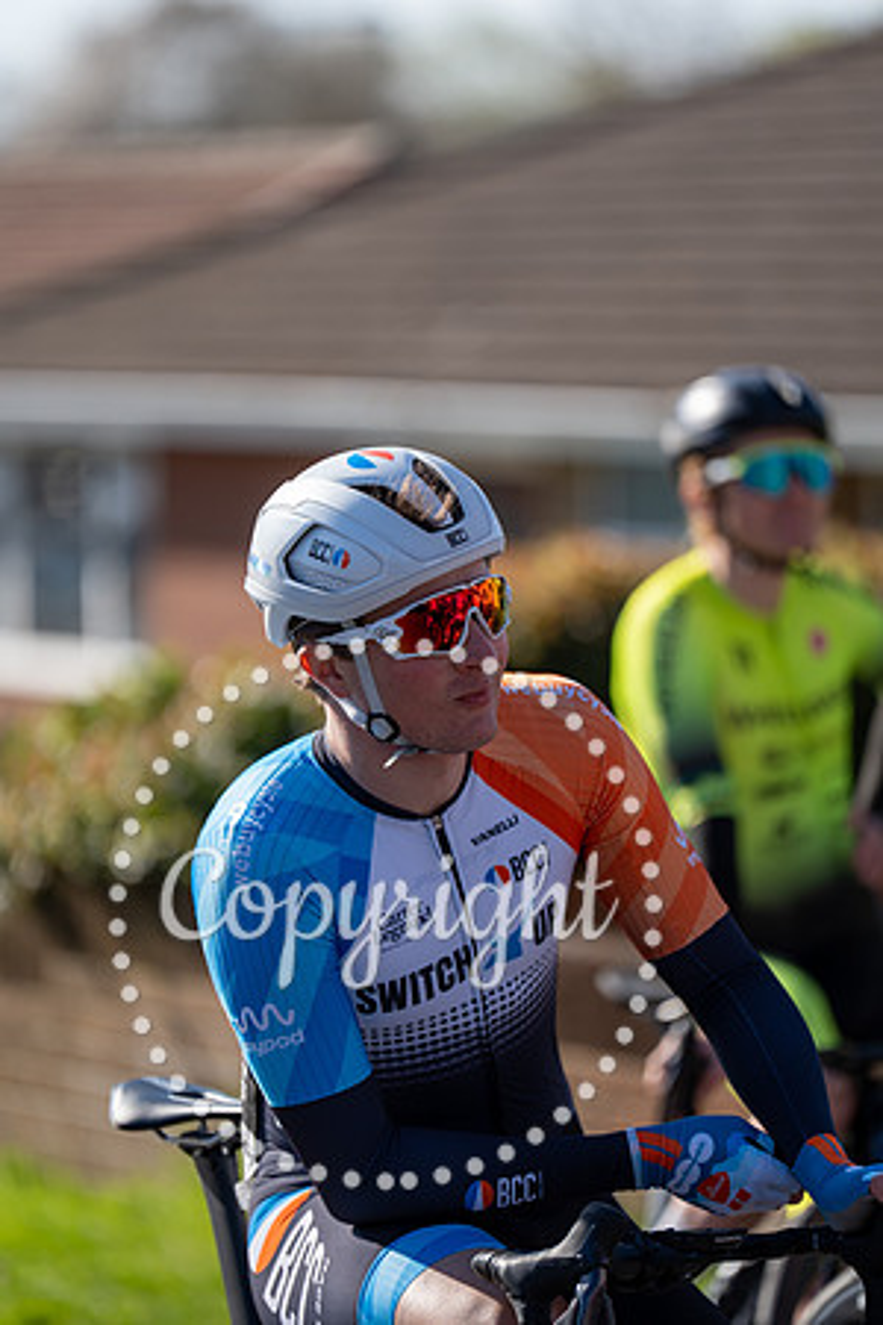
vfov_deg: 10.3
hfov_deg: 6.9
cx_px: 442
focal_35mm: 200
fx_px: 7358
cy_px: 662
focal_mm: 200
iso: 100
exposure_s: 1/1250
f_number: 2.8
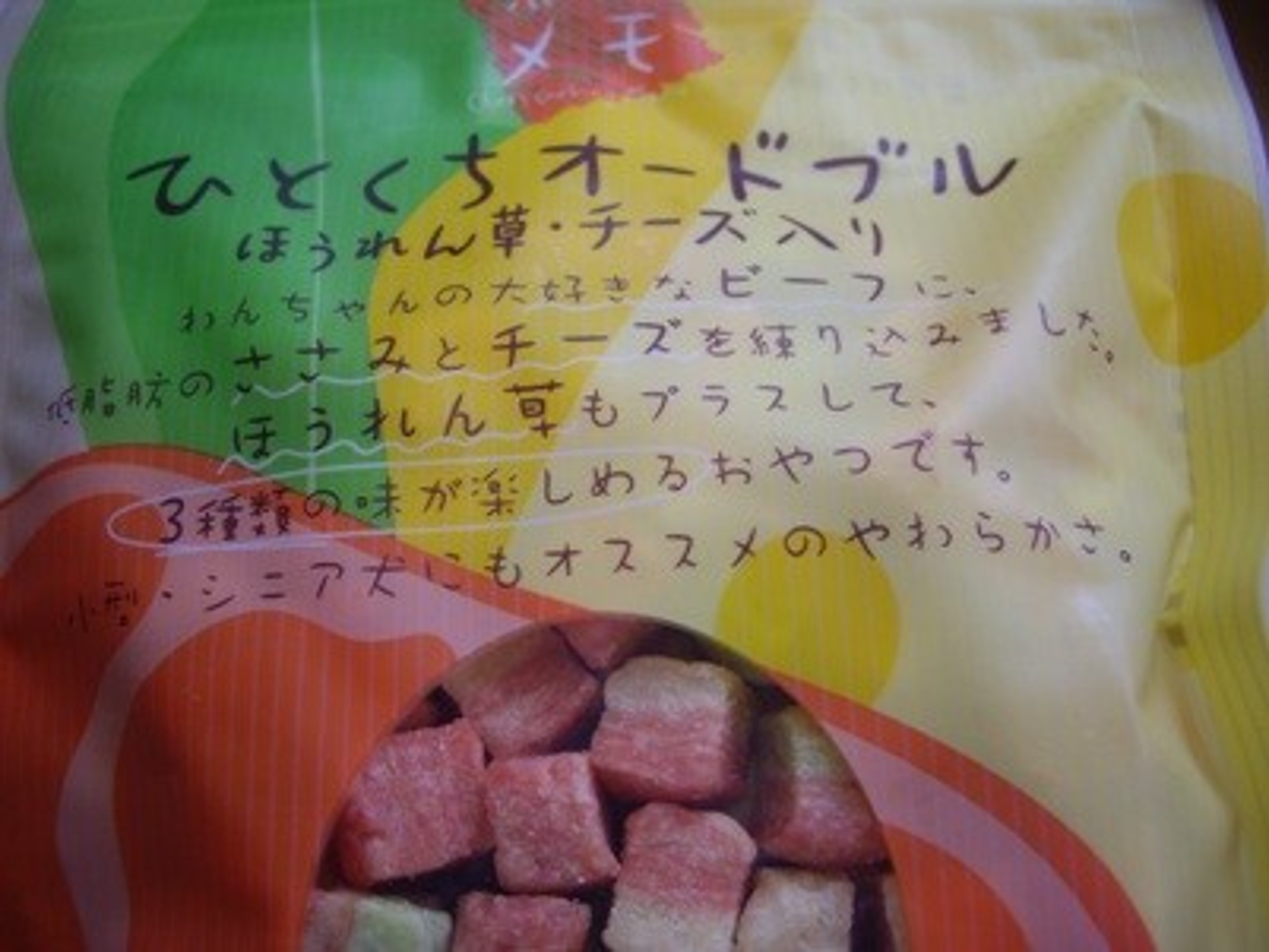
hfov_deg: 49.0
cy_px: 476
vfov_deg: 37.7
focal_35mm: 38
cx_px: 634
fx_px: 1393
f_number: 2.8
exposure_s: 1/60
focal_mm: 7.9
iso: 100
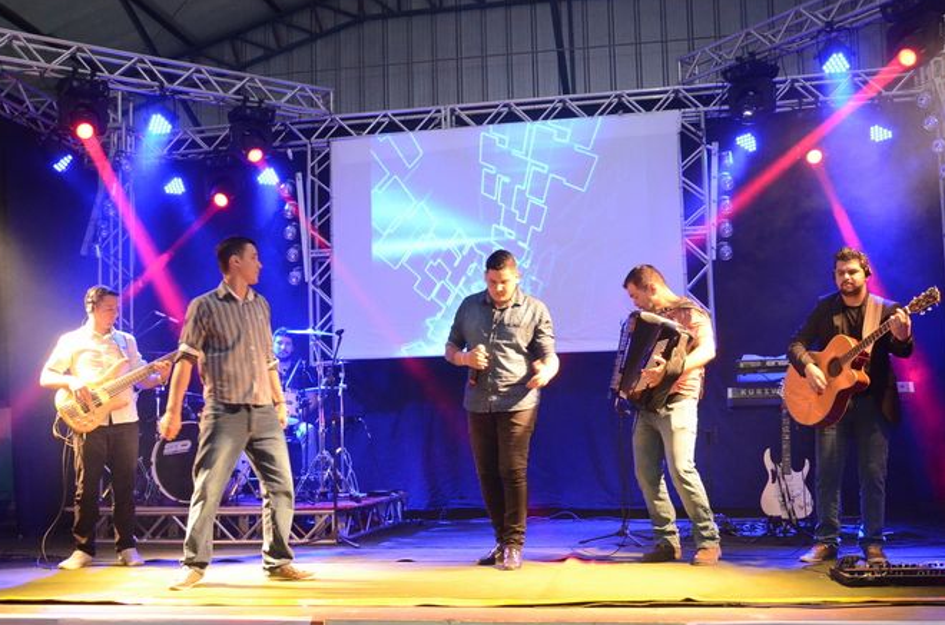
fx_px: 1048
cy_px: 343
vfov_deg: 33.2
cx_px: 481
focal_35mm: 40
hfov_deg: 48.5
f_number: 4
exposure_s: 1/50
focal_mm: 22
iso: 3200
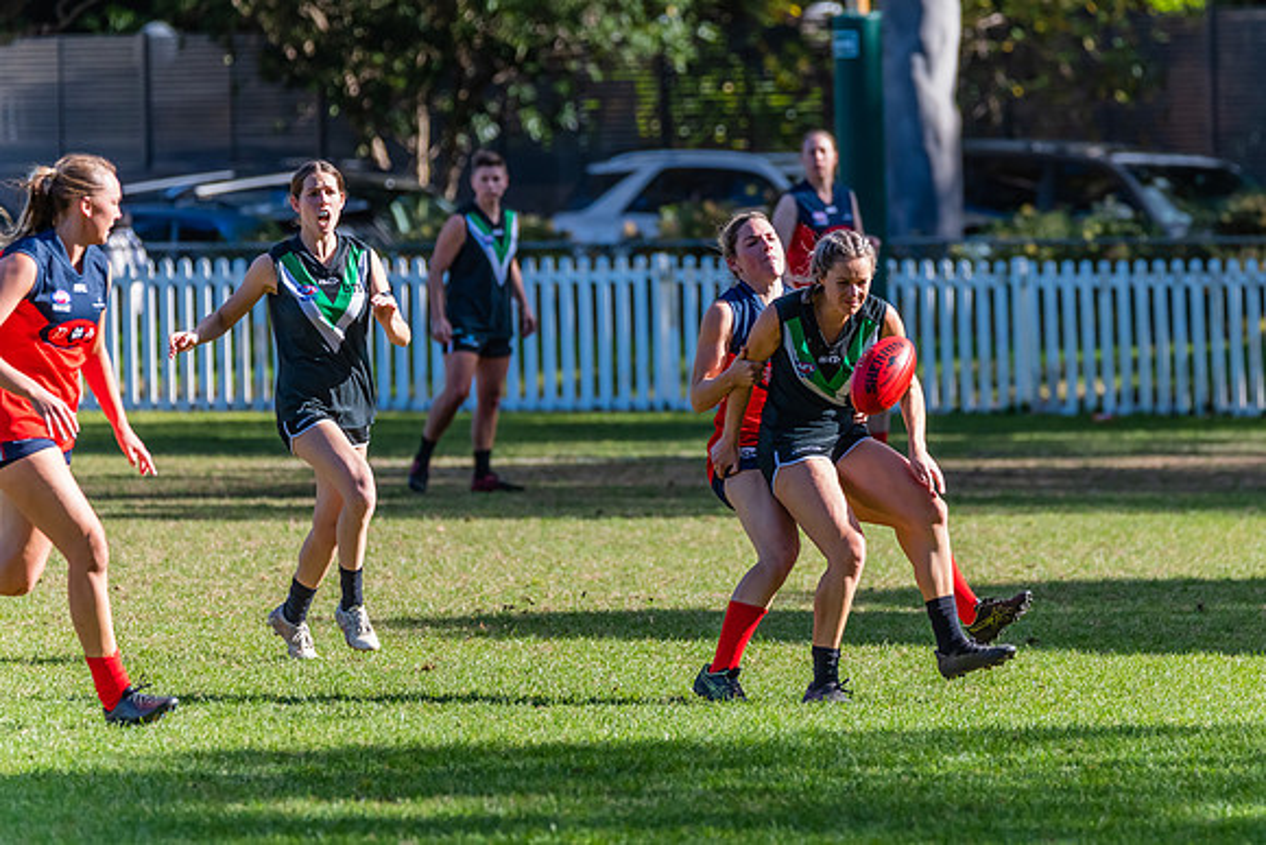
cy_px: 365
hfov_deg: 4.9
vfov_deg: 3.3
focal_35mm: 423
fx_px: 14869
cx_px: 744
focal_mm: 350
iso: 1100
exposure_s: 1/1600
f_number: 6
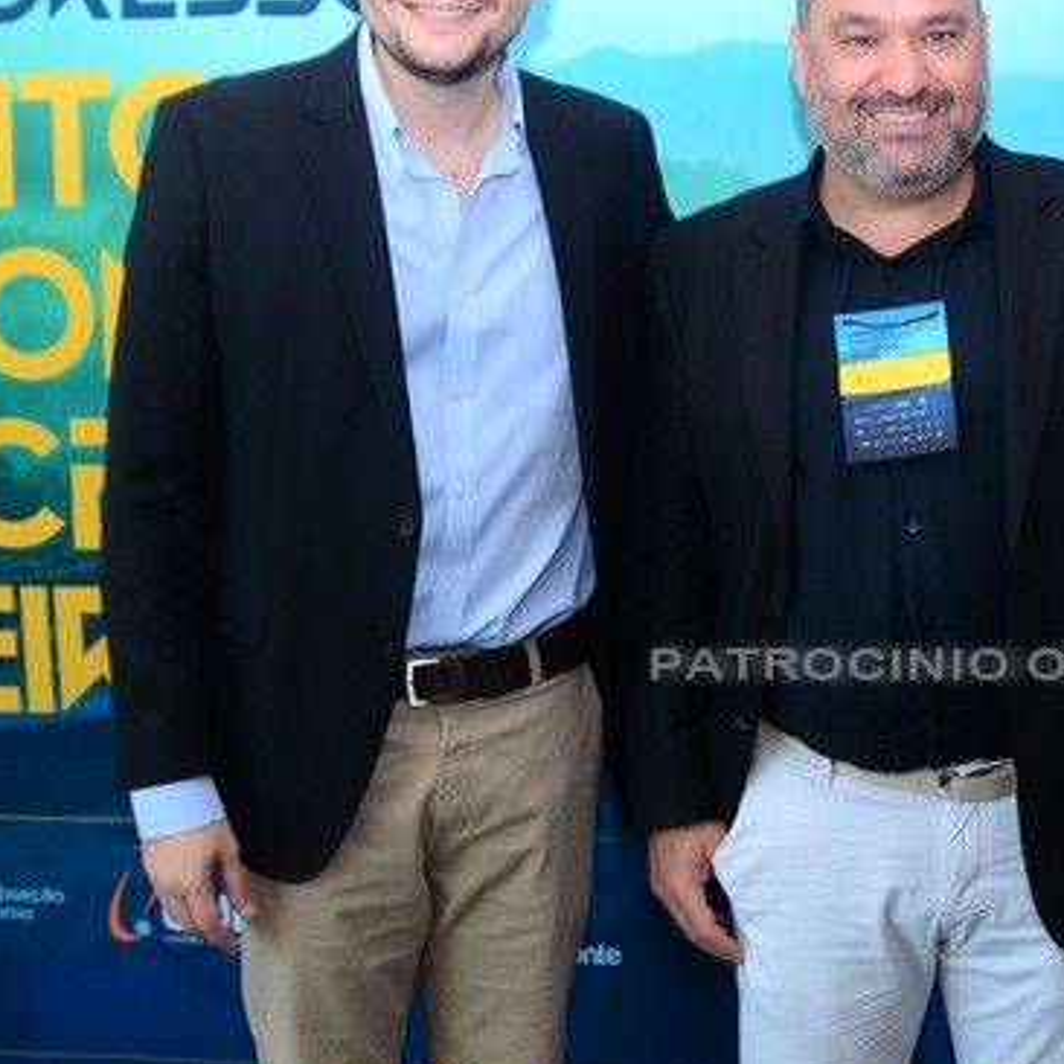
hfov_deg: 30.3
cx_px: 714
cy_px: 525
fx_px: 1947
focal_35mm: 56
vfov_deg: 30.6
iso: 500
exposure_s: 1/200
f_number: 5
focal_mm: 18
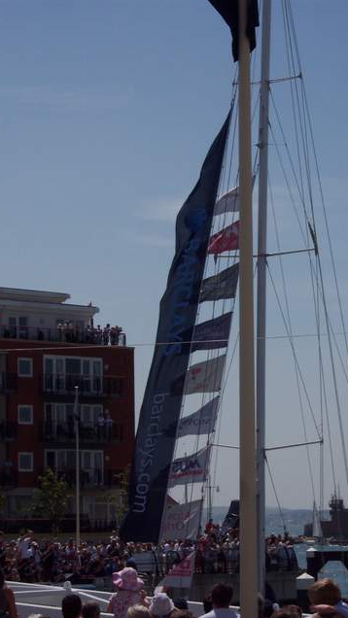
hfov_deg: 9.7
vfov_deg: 17.2
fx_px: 2049
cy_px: 310
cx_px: 190
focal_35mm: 125
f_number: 8
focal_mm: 24
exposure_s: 1/1000
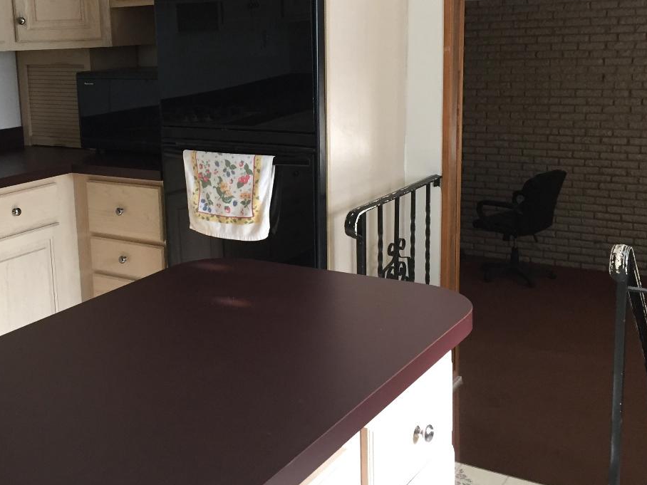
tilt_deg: -11.5
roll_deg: +2.1
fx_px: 860
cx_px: 232
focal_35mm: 46
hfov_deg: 40.9
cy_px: 191
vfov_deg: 31.4
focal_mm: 4.15
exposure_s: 1/30
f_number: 2.2
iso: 100
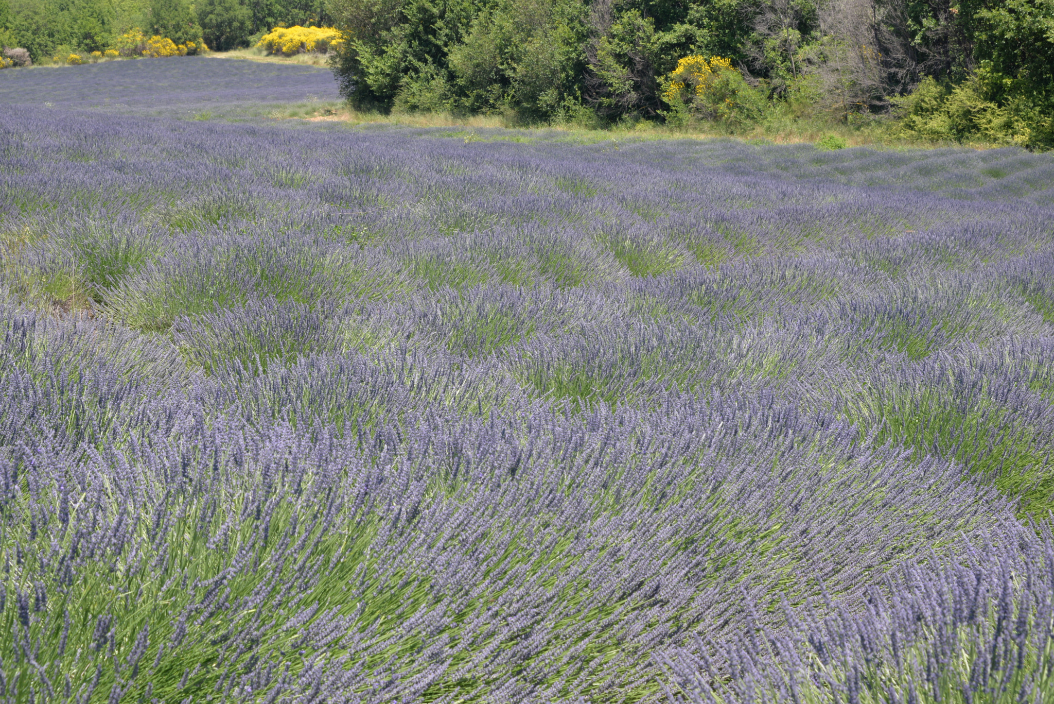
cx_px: 527
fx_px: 2284
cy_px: 352
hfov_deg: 26.0
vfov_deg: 17.5
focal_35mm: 78
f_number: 18
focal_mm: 78
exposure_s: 1/80
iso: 360
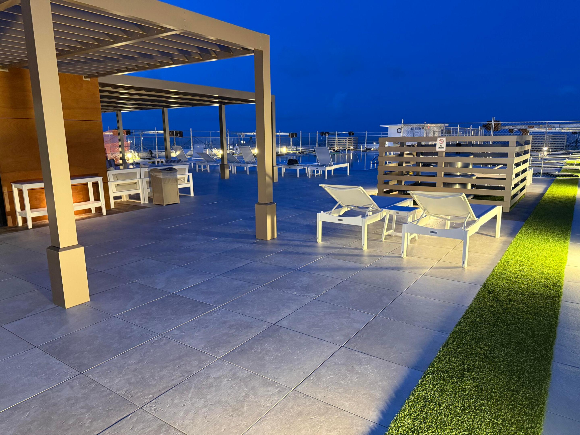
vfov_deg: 56.8
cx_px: 290
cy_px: 218
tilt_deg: -11.4
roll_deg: +0.7
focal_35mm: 24
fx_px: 402
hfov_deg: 71.6
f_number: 1.78
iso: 640
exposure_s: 1/40
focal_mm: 6.76
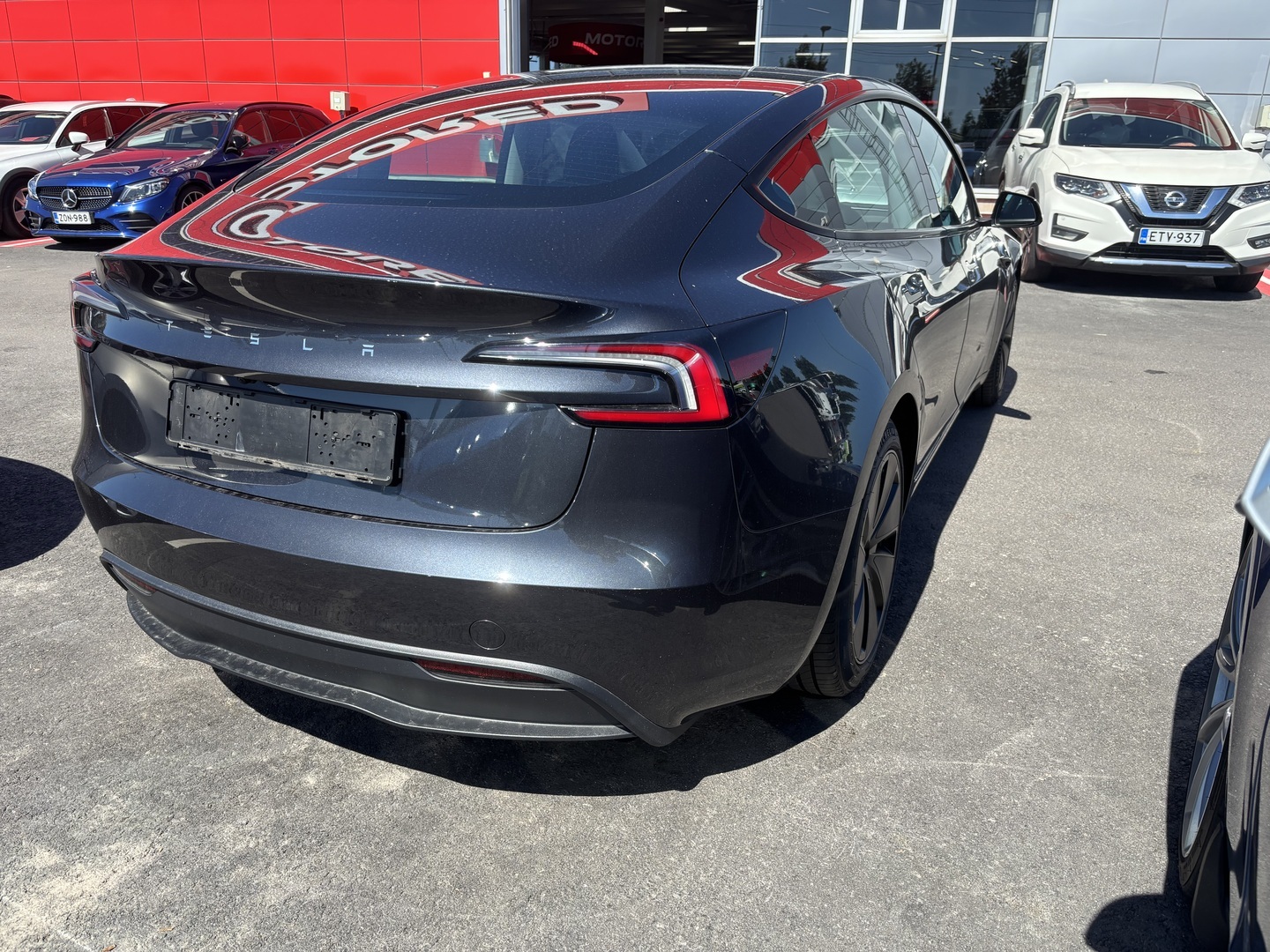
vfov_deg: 53.1
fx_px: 954
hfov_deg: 67.3
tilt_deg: -19.3
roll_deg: -0.8
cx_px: 635
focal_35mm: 26
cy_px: 476
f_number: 1.6
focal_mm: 5.96
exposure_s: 1/1590
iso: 50
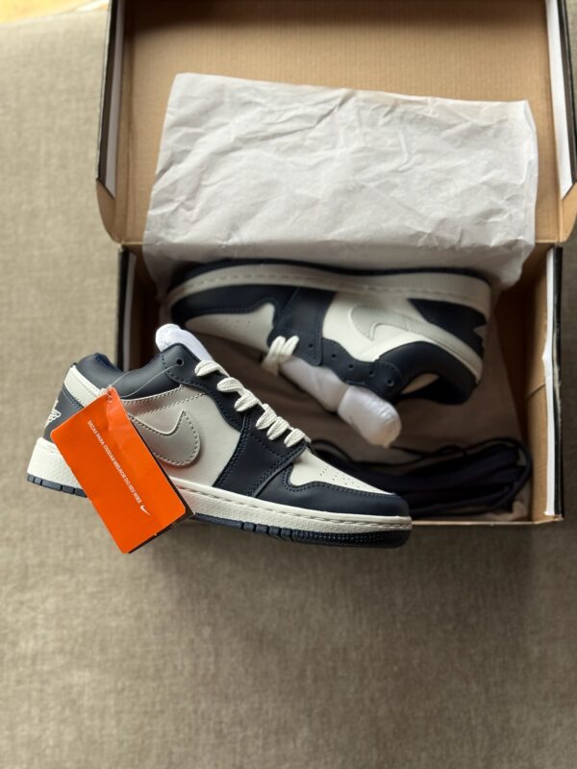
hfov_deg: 30.3
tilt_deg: -80.5
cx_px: 288
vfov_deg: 39.7
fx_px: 1067
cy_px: 384
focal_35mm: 48
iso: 100
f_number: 1.78
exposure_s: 1/68
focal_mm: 6.76
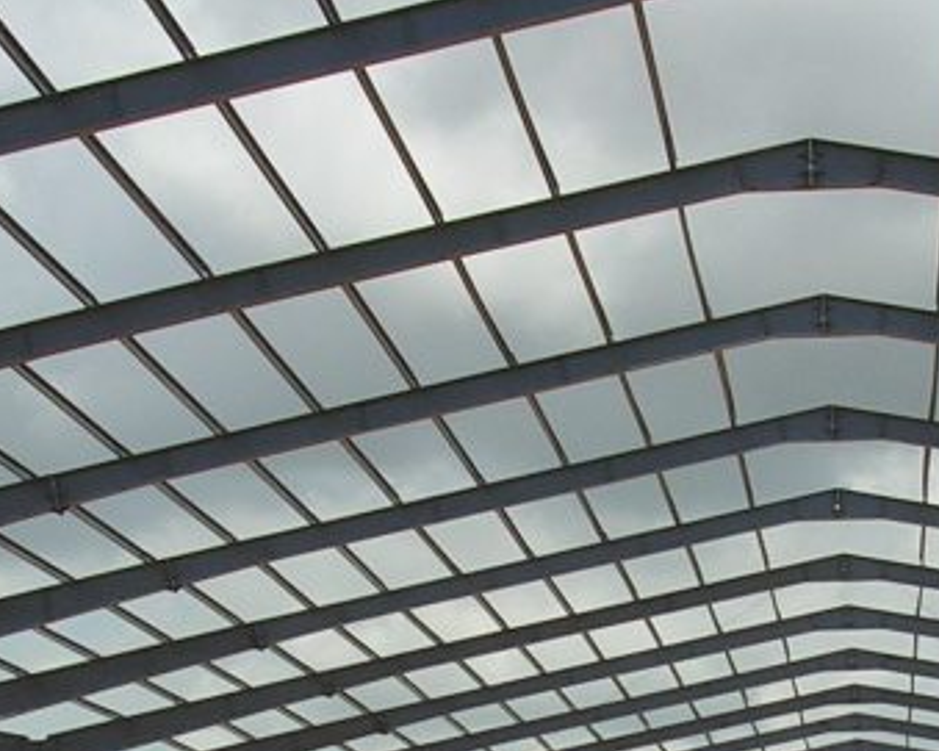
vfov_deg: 13.5
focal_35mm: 112
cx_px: 742
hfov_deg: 17.0
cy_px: 793
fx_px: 3112
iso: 50
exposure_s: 1/430
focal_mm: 5.8
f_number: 5.6
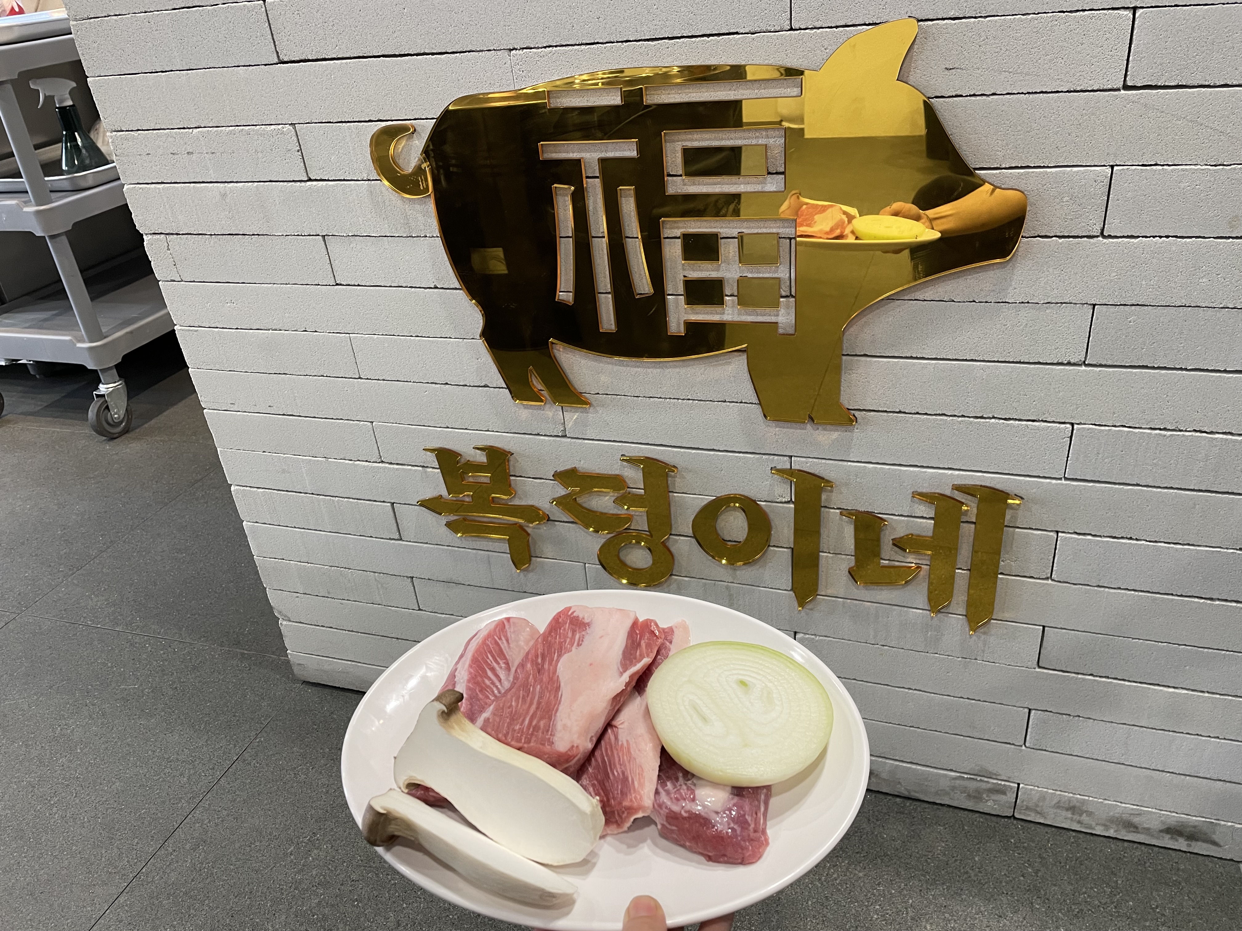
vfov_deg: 53.1
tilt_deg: -29.7
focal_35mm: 26
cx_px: 621
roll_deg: +6.3
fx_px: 933
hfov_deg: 67.3
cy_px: 466
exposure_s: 1/60
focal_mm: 4.2
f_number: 1.6
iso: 100
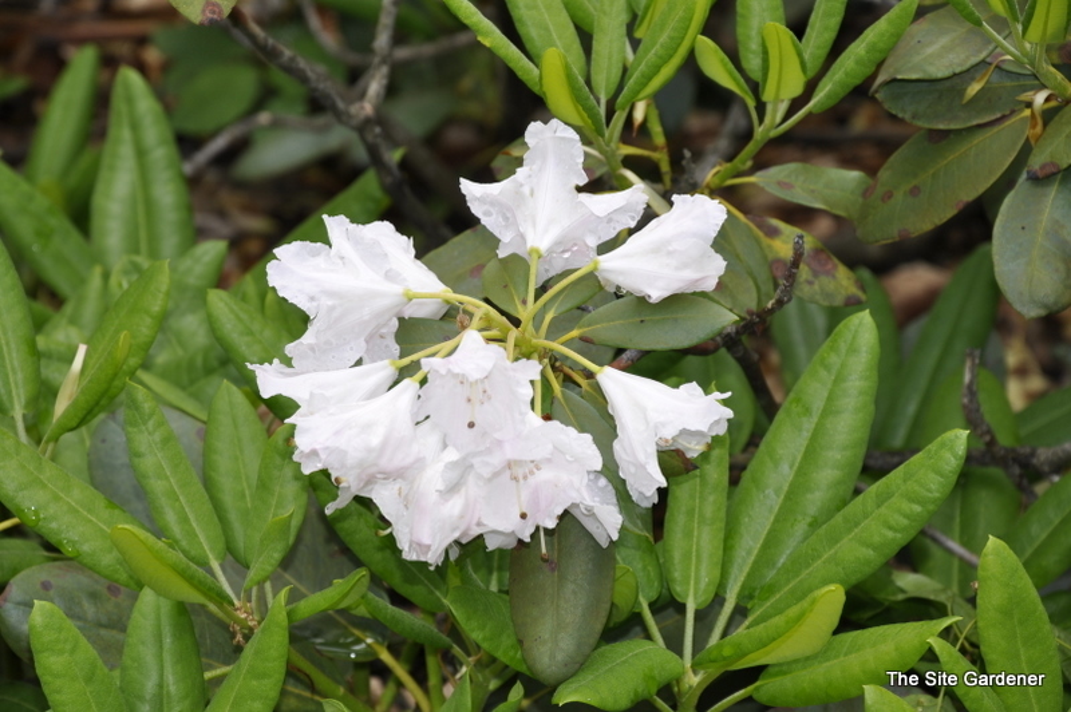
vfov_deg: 8.7
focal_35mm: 158
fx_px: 4682
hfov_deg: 13.1
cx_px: 536
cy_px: 356
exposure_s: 1/200
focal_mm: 105
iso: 200
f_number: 9
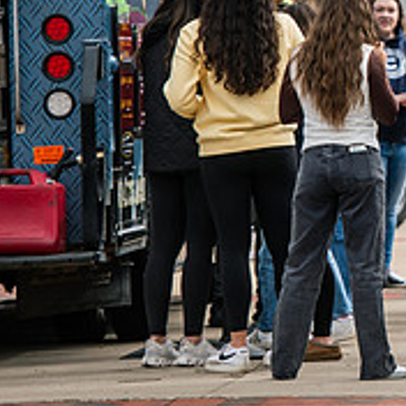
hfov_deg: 4.0
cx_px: 639
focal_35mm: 433
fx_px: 5746
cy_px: 3
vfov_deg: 4.0
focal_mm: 155
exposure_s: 1/1250
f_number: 3.2
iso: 200
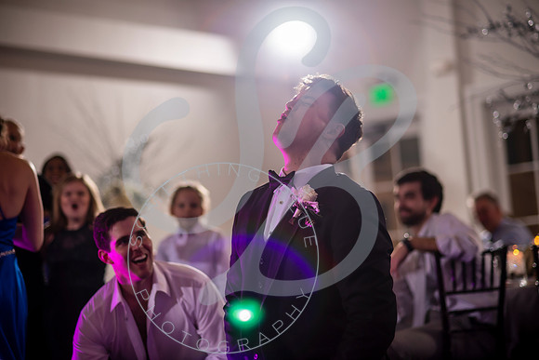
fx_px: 1273
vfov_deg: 16.1
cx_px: 270
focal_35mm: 85
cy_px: 180
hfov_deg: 23.9
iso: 400
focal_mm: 85
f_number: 1.8
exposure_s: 1/200
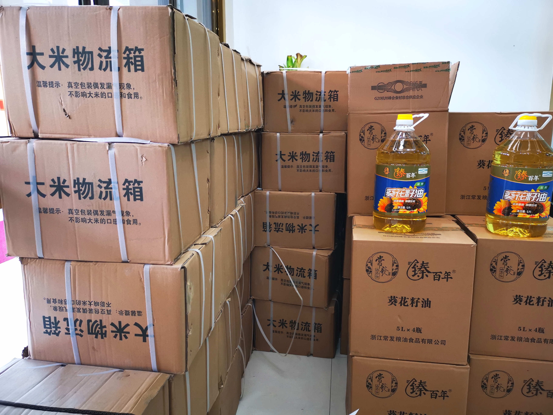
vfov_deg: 51.4
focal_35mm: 27
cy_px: 208
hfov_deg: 65.3
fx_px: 431
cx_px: 276
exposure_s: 1/50
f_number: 1.8
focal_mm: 5.58
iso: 320
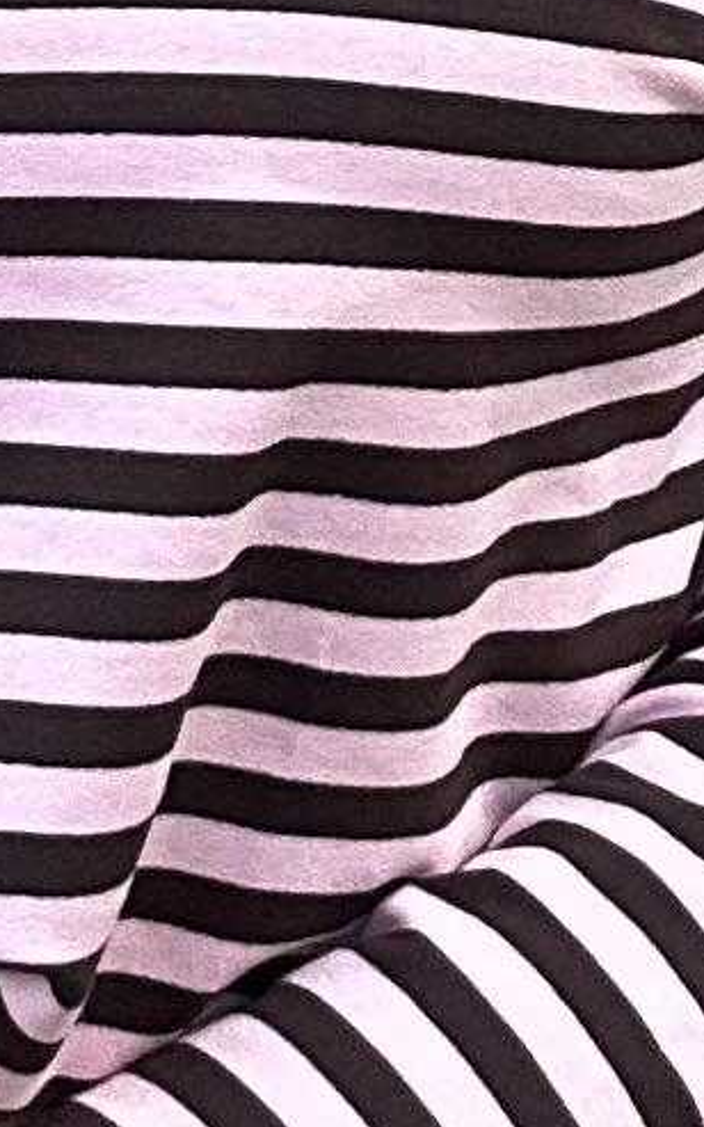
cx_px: -34
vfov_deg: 10.0
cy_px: -896
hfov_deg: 6.6
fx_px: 6111
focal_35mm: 199
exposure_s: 1/139
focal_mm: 2.69
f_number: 1.9
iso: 20
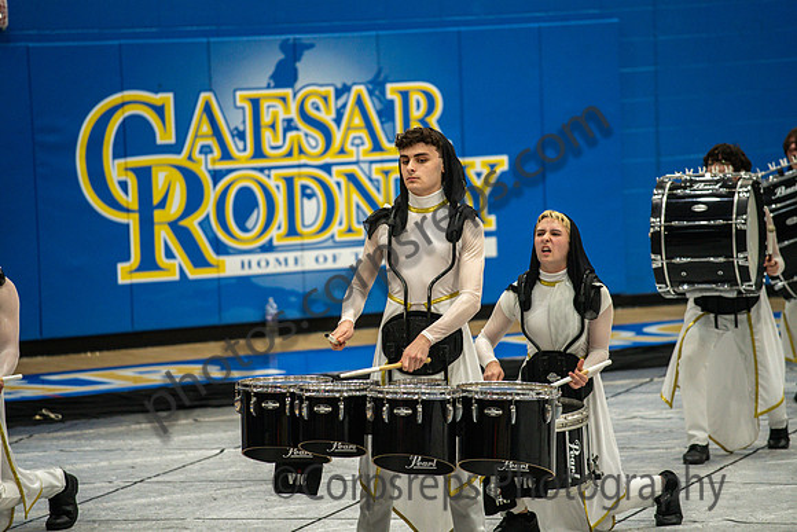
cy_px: 266
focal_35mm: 200
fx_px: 4429
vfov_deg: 6.9
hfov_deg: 10.3
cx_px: 398
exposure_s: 1/500
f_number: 4
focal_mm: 200
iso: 2500
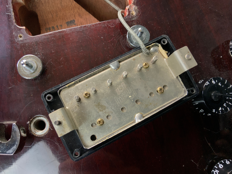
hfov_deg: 61.7
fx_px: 194
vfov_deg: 48.2
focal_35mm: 29
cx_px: 116
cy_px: 87
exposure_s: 1/50
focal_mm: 3
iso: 80
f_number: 1.8
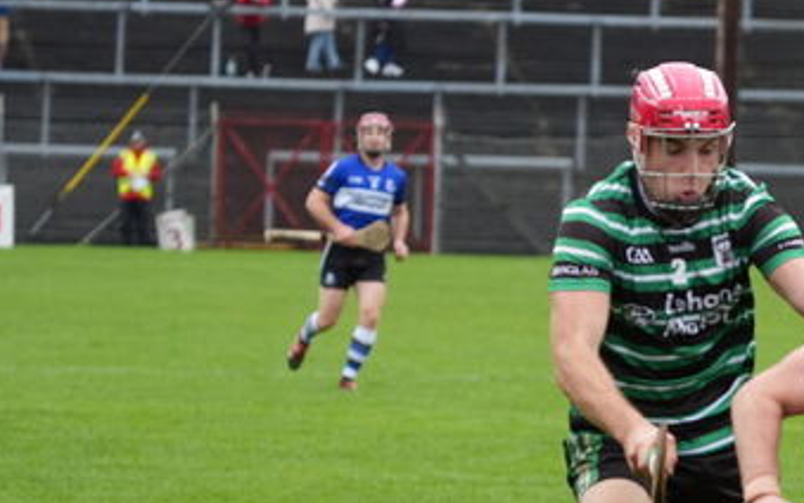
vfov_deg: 2.7
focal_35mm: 481
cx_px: 813
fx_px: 10541
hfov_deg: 4.4
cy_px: 540
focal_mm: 200
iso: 1000
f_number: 7.1
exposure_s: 1/800
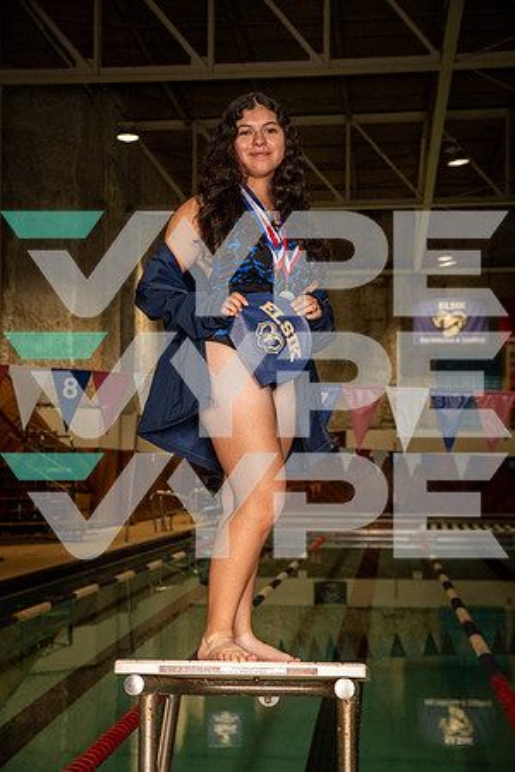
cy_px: 386
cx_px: 258
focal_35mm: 58
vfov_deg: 34.5
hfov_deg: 23.4
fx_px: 1244
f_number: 6.3
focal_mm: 58
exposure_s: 1/400
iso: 1000
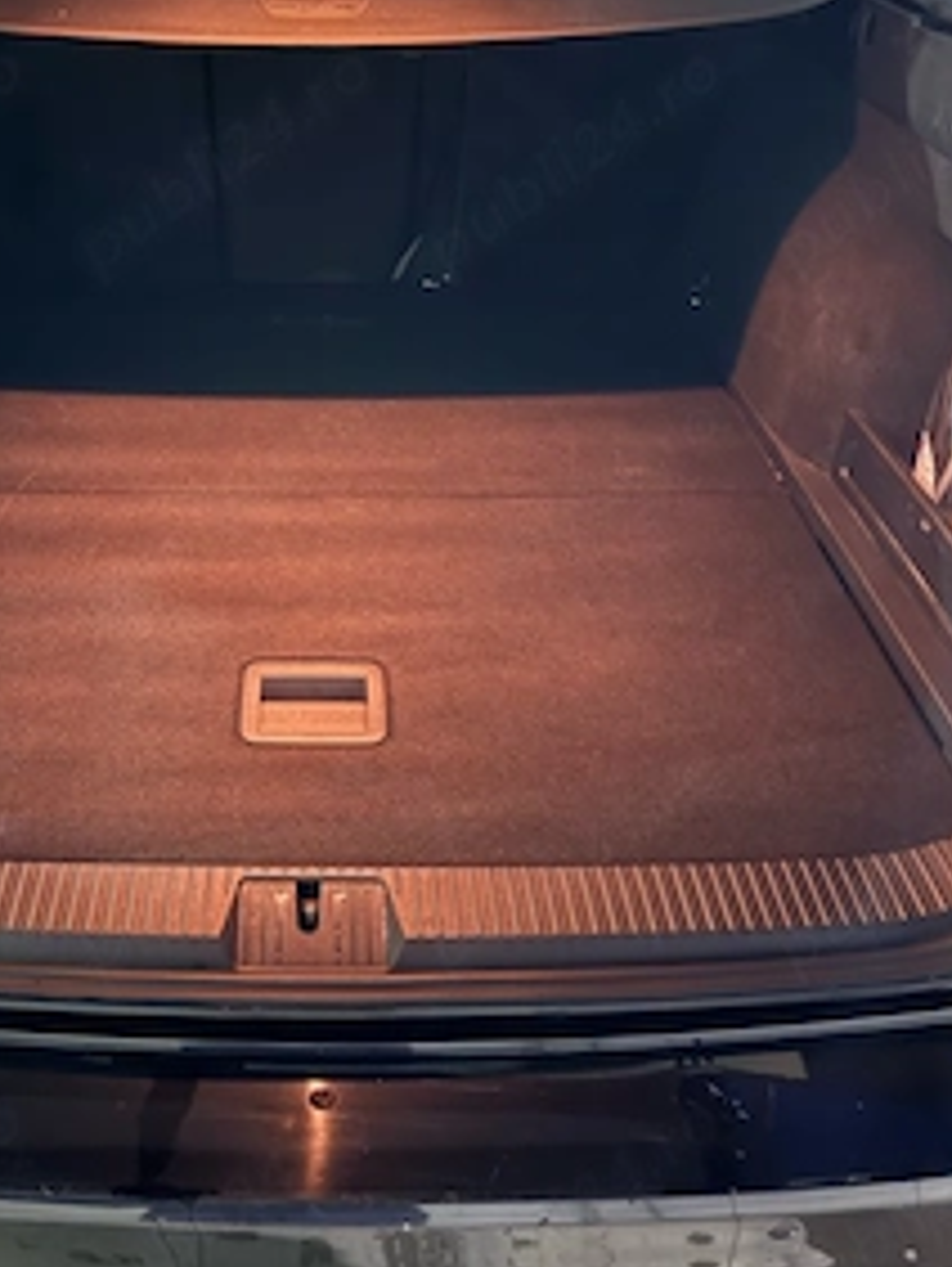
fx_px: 1245
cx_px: 314
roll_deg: +1.4
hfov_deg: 41.3
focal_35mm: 34
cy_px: 566
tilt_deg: -36.6
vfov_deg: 53.8
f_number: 1.78
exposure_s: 1/9
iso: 1600
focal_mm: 6.76
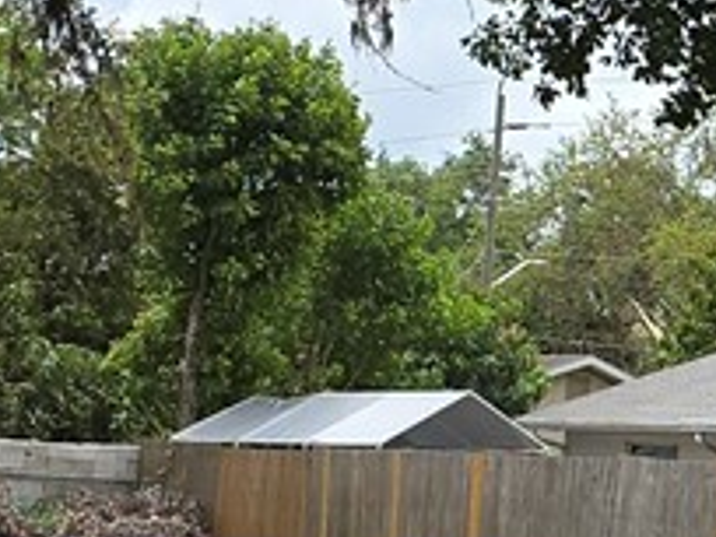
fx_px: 3723
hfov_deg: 10.7
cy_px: 274
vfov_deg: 8.2
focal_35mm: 180
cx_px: 1007
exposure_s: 1/671
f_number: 1.7
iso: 12
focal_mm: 6.3
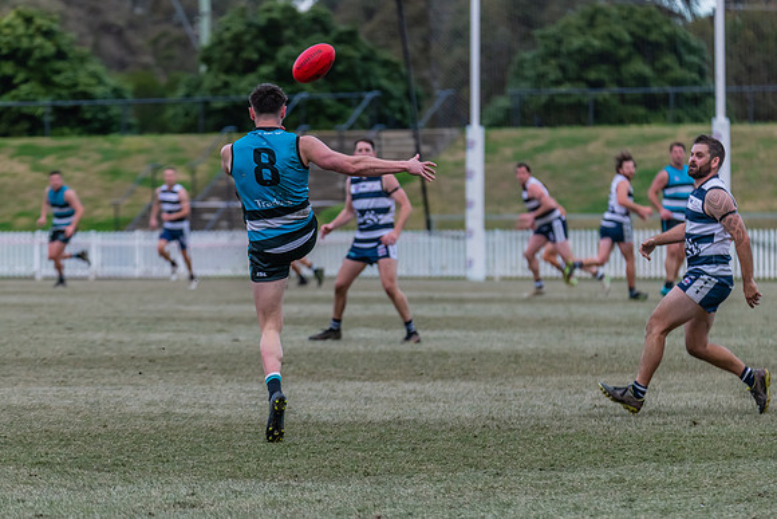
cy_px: 270
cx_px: 363
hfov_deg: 7.3
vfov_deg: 4.9
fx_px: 6079
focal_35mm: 282
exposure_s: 1/2000
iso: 1800
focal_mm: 260
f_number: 5.6
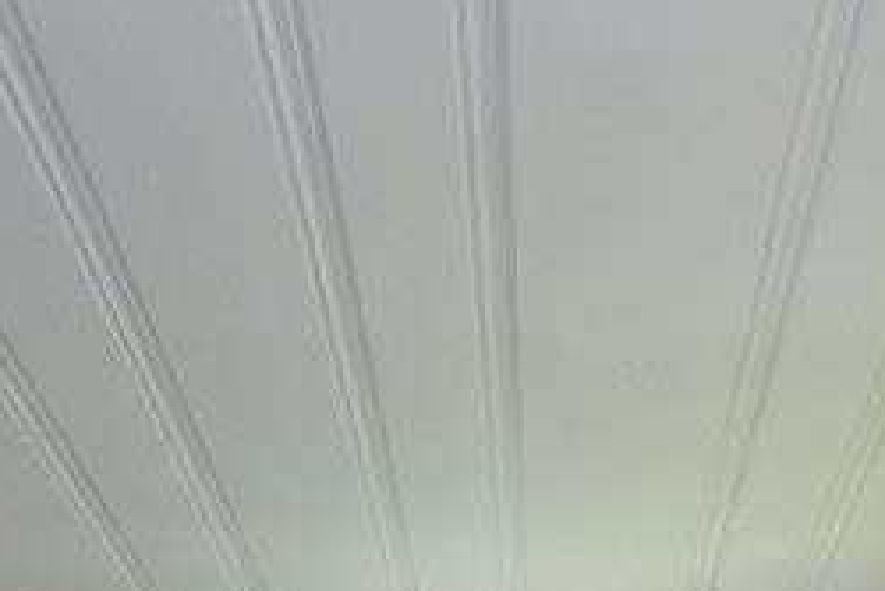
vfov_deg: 13.5
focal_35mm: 84
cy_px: 1253
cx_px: 577
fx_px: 2066
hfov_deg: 24.1
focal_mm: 14
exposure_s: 1/60
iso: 360
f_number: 4
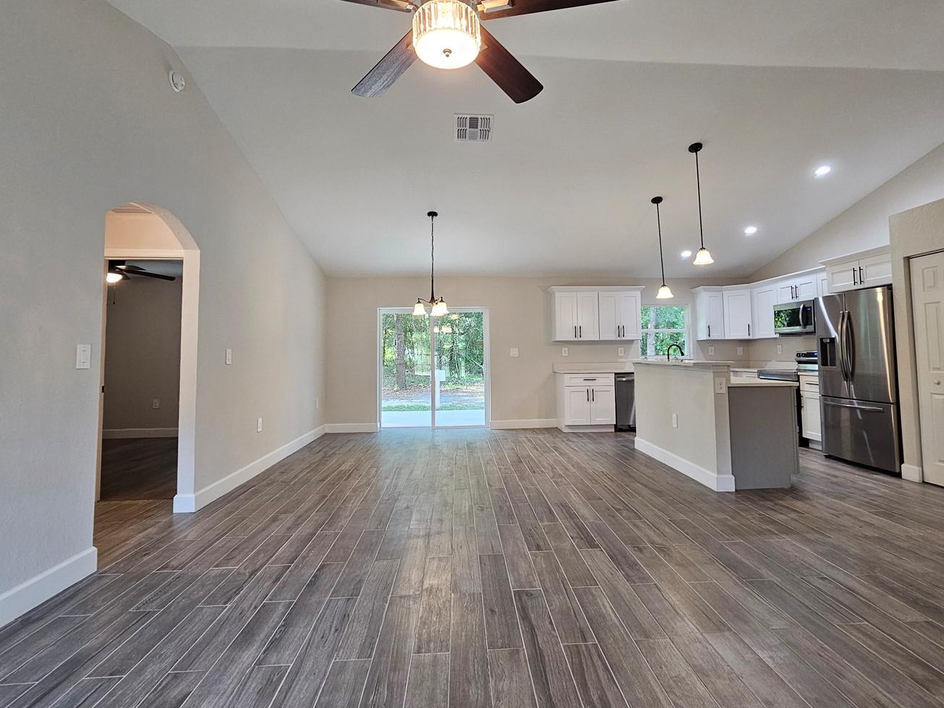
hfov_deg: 94.5
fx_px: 436
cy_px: 330
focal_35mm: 16
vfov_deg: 78.0
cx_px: 487
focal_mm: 2.2
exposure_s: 1/60
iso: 200
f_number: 2.2
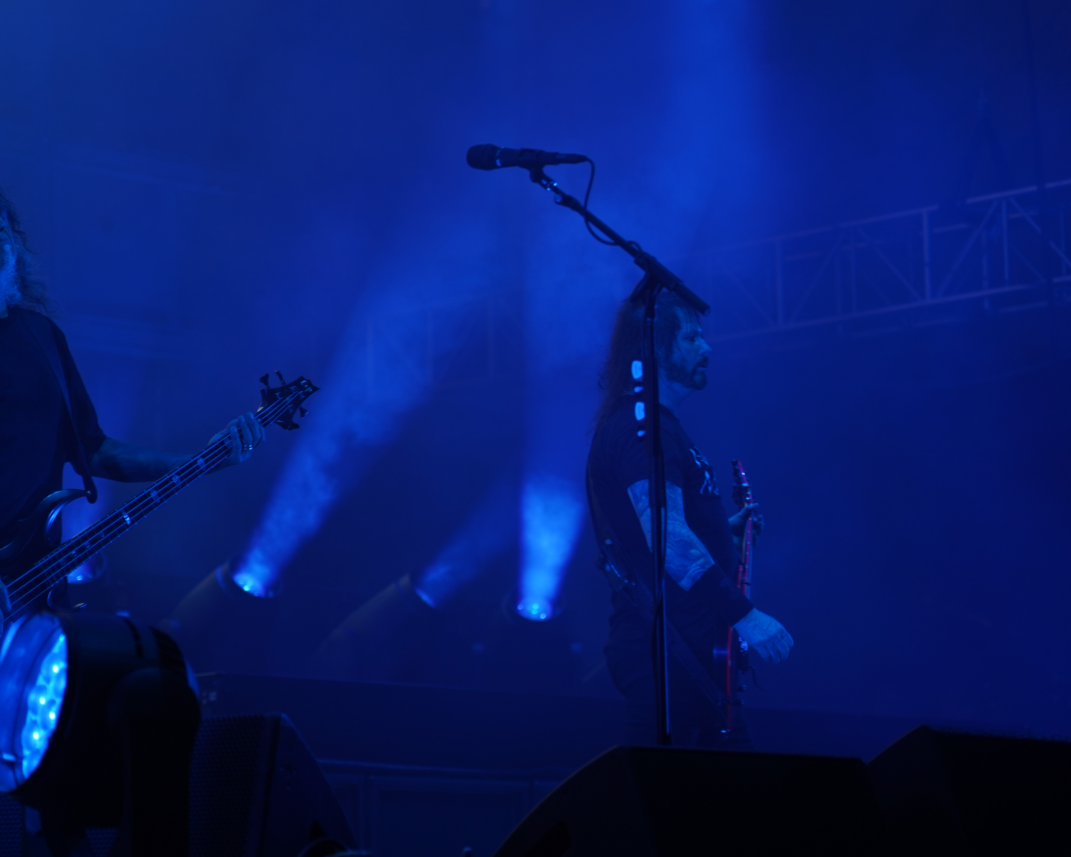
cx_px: 529
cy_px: 430
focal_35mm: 119
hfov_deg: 16.2
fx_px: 3772
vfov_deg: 13.0
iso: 250
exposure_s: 1/125
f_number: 4
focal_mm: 105
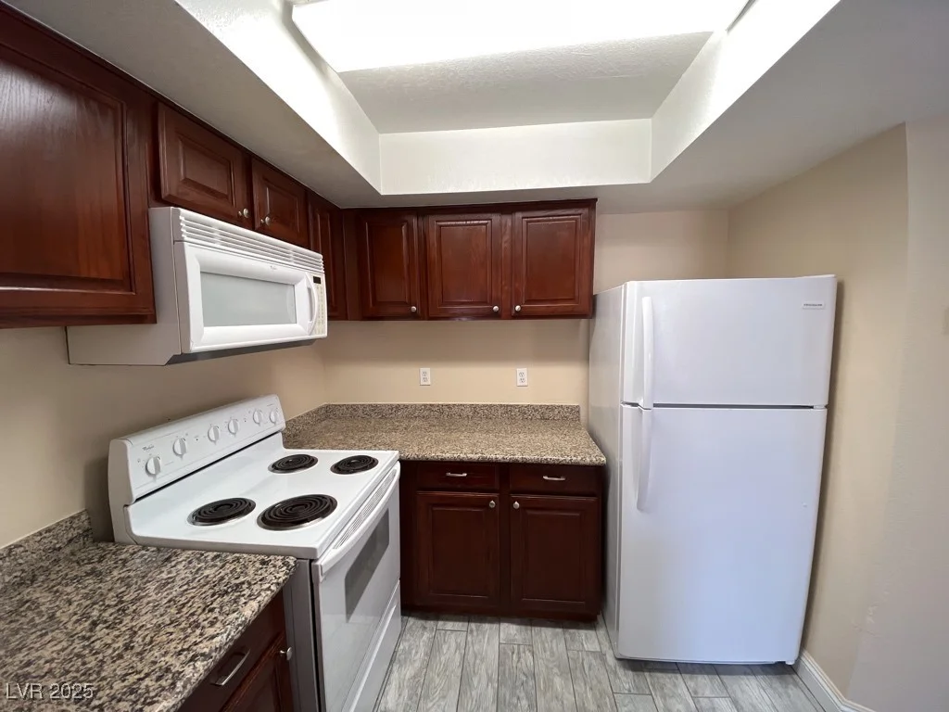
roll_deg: +0.8
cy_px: 356
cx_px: 474
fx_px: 356
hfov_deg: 106.2
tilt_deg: -5.9
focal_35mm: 13
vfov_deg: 89.9
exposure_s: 1/30
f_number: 2.4
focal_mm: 1.54
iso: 64
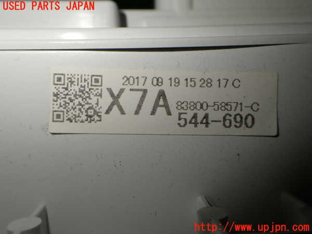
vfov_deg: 46.8
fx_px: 270
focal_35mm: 30
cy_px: 117
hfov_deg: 60.0
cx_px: 156
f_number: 3.2
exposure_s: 1/200
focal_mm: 5.4
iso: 100
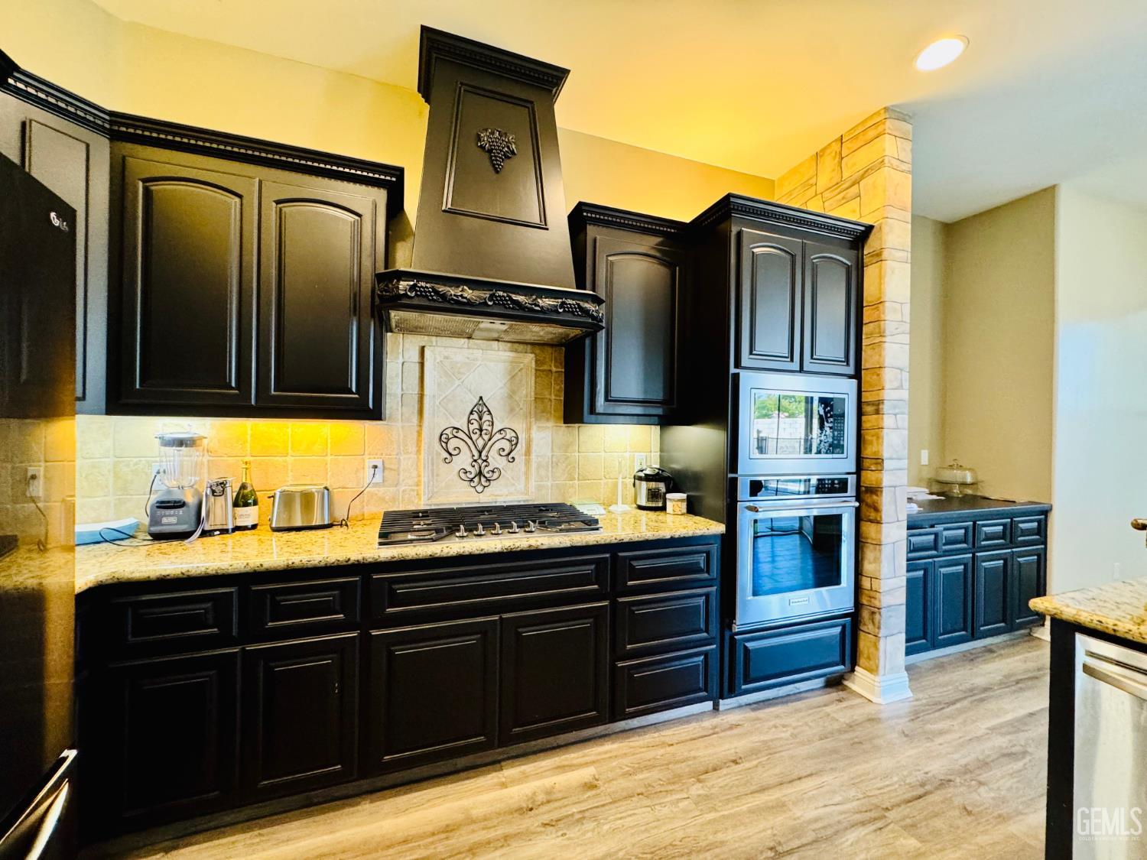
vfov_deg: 85.7
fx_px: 464
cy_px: 430
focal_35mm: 14
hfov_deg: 102.1
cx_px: 574
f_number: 2.2
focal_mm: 2.22
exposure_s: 1/60
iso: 500
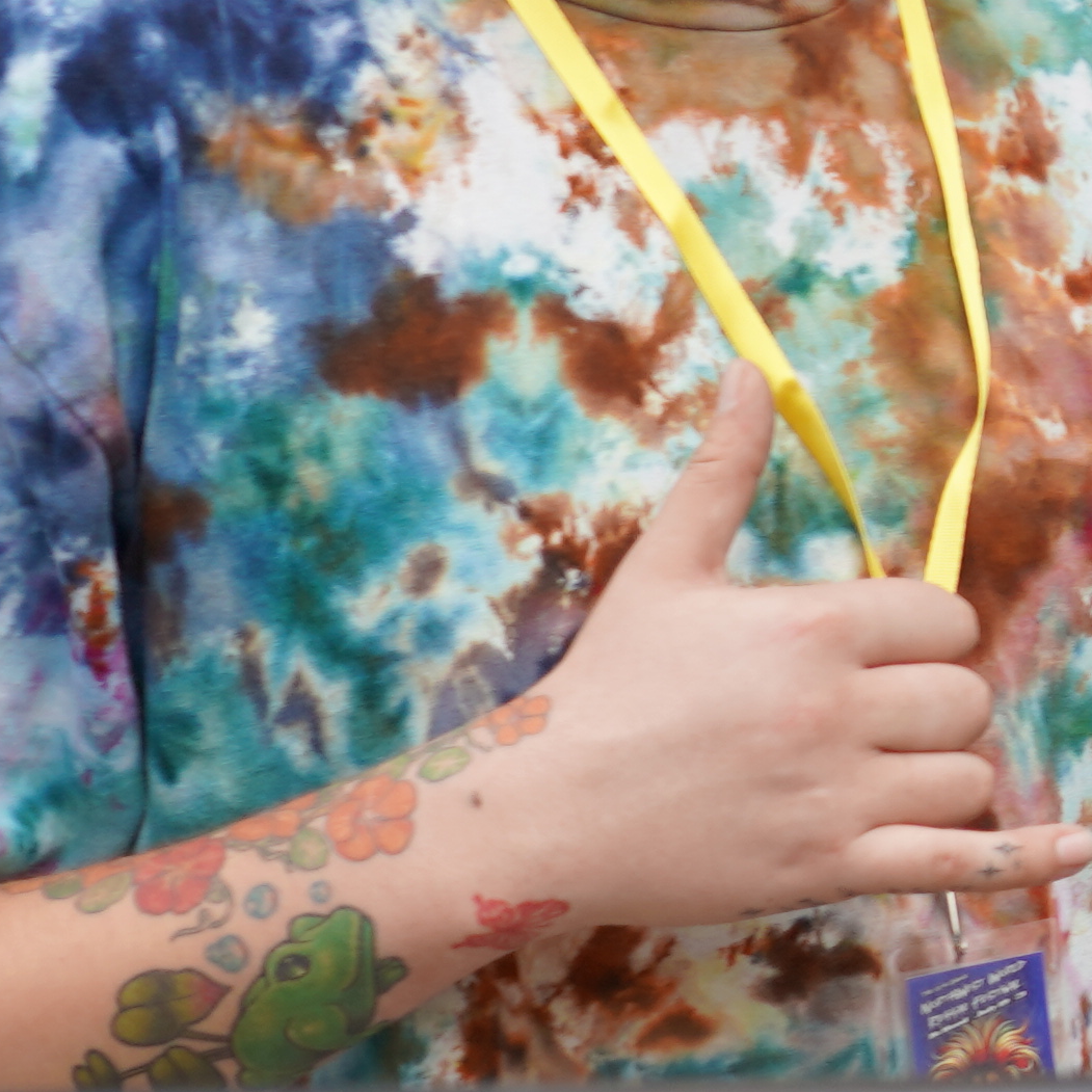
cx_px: 3029
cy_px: -75
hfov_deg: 7.0
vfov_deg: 7.6
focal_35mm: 228
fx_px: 8137
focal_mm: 47
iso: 160
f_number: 4
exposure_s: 1/160
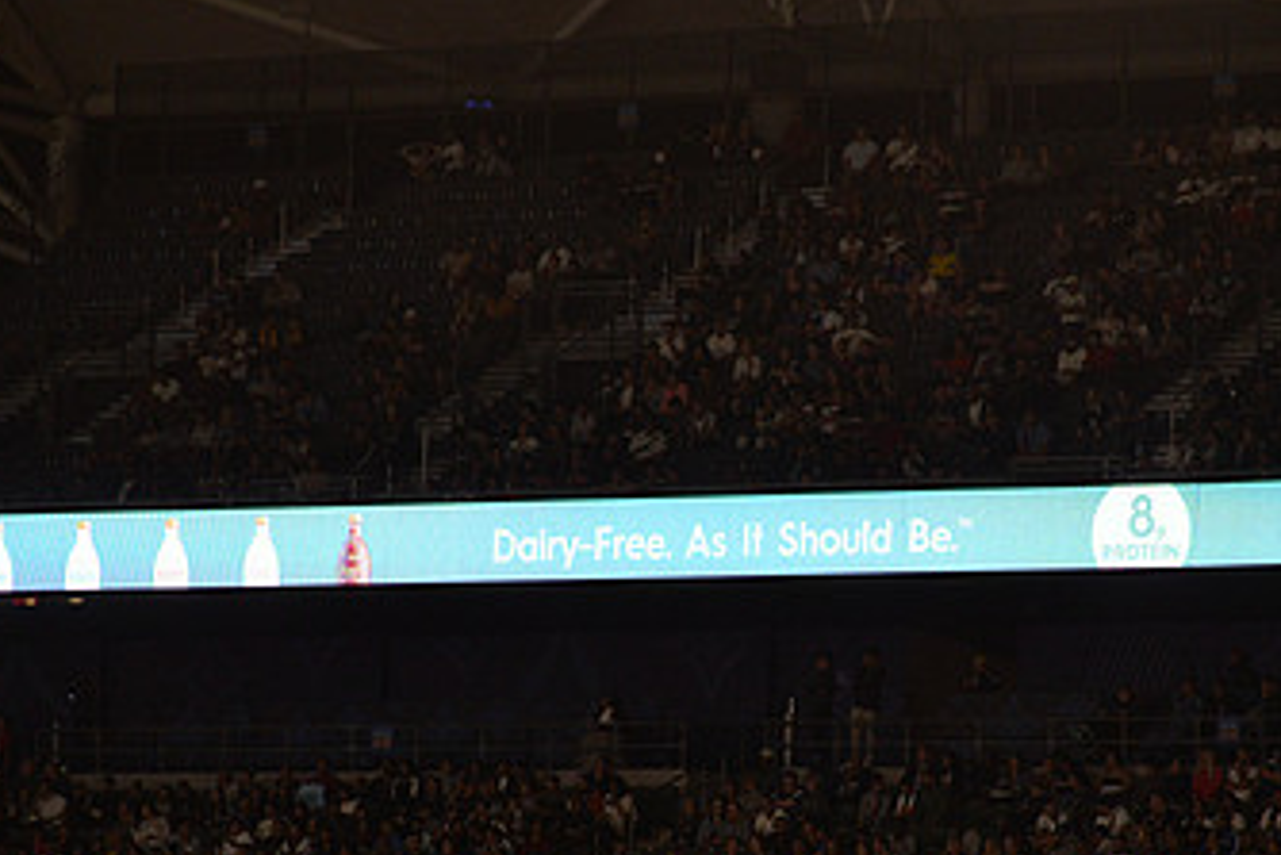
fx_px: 9896
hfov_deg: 7.4
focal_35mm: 278
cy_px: 550
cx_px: 717
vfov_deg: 4.9
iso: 1600
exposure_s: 1/3200
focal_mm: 160
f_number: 2.8
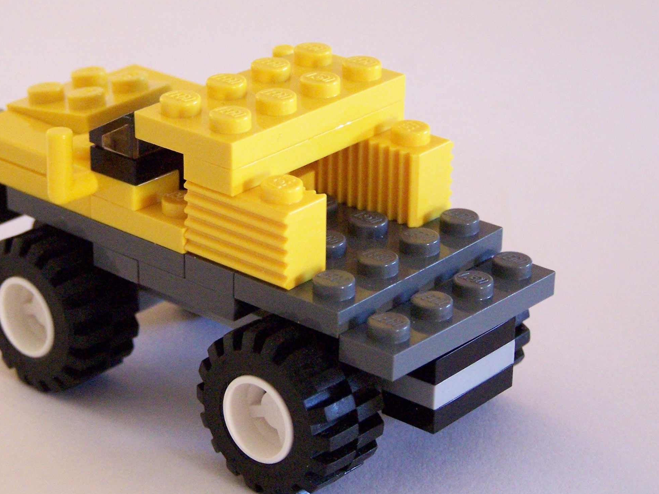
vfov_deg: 14.9
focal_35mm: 99
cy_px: 212
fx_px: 1885
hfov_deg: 19.8
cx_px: 255
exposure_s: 1/20
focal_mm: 12.4
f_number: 3.2
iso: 400
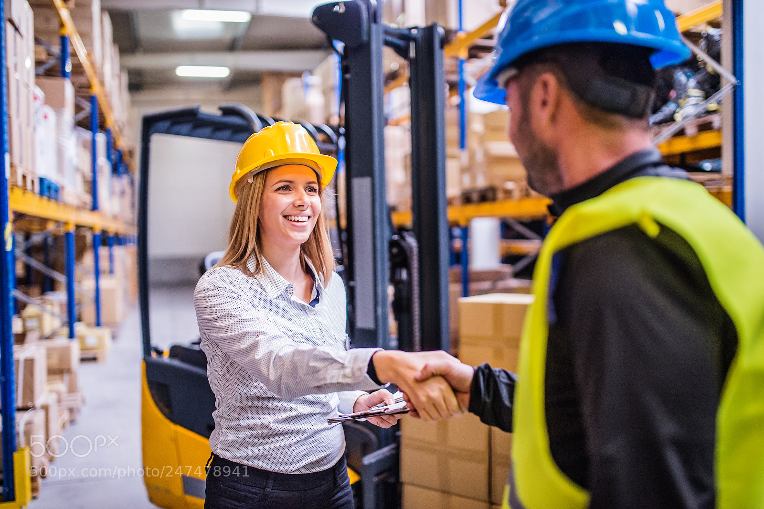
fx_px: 742
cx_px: 382
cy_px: 254
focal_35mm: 35
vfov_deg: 37.8
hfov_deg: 54.5
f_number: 1.8
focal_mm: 35
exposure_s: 1/500
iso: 2500
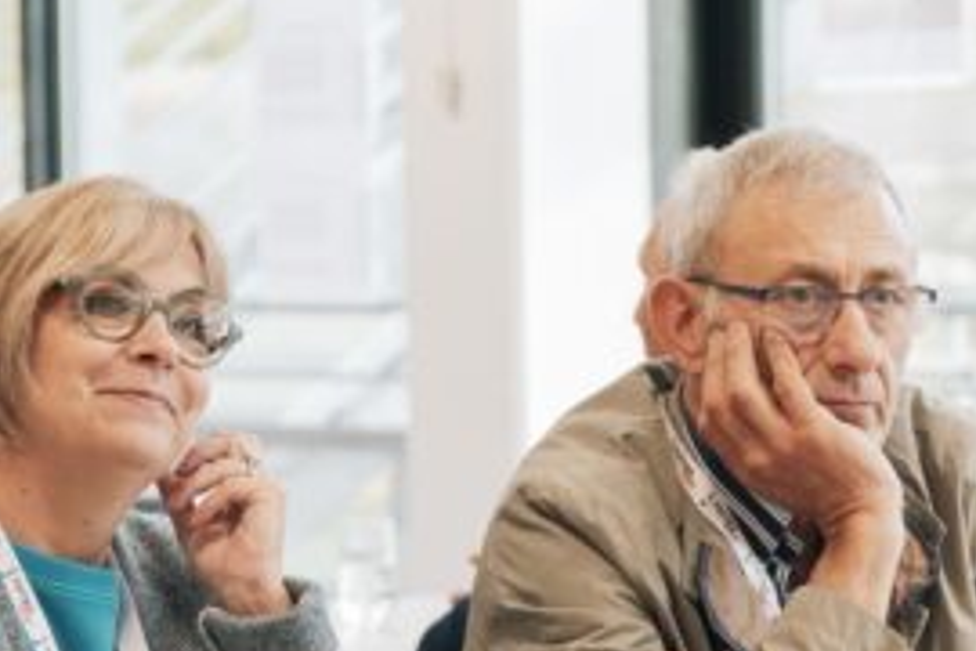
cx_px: 309
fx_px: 5910
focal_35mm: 218
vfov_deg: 6.3
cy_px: 520
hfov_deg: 9.4
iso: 800
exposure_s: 1/320
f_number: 2.8
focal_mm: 47.6
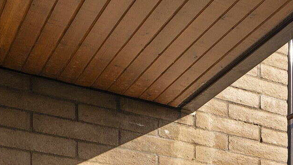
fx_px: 622
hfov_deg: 21.3
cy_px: 340
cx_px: 466
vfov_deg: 13.0
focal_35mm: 80
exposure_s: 1/100
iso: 100
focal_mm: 17
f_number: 11
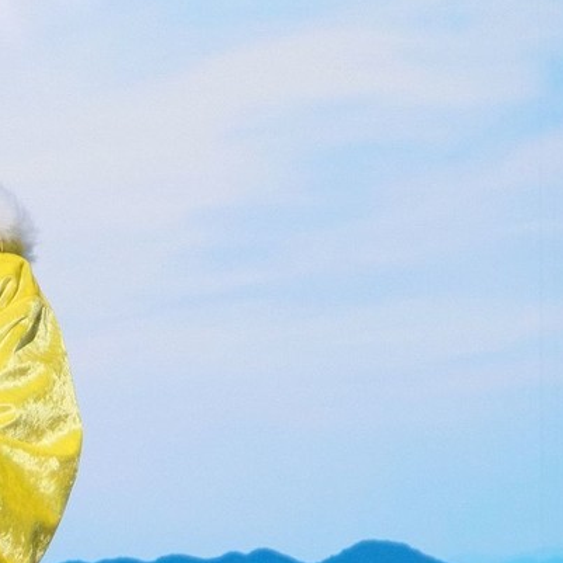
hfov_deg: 3.7
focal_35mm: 468
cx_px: -58
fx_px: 8612
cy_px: 442
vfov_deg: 3.7
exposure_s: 1/3800
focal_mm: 122.6
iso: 640
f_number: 5.6
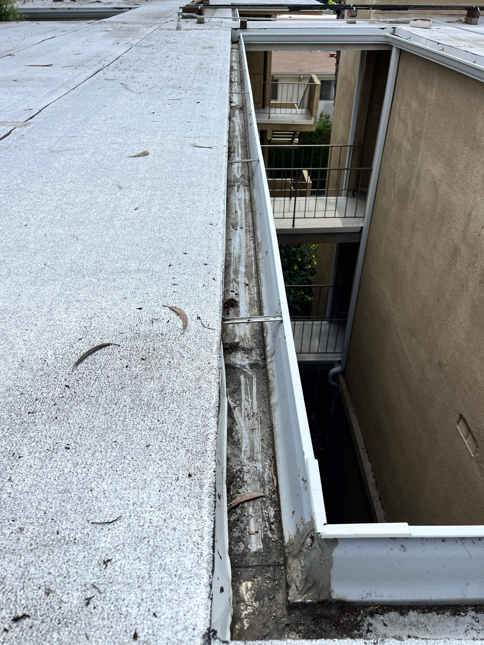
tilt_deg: -34.2
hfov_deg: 53.1
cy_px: 322
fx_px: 485
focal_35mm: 26
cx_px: 242
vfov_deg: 67.3
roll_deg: +1.8
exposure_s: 1/3745
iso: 50
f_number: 1.6
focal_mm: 5.1
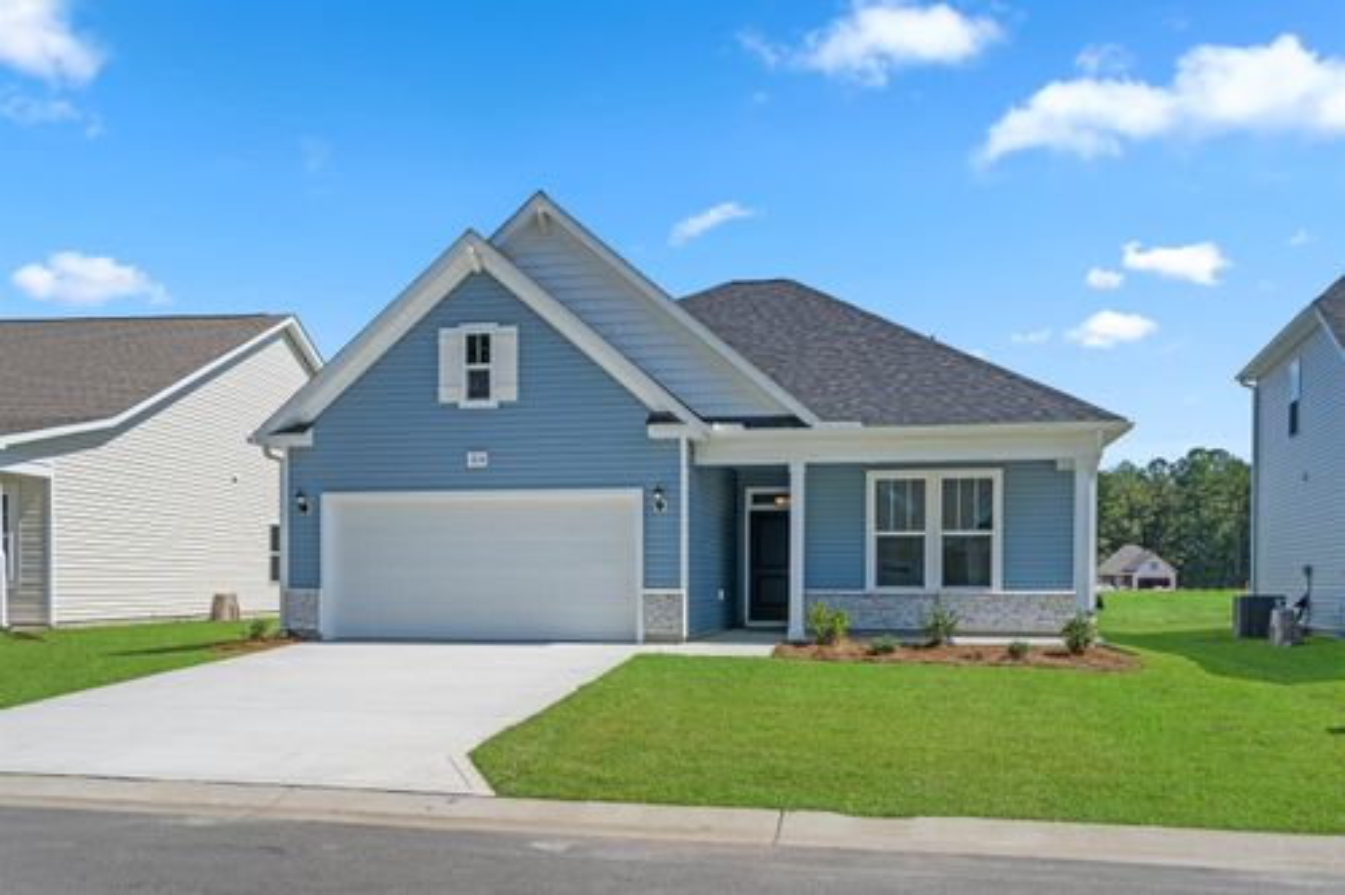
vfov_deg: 46.4
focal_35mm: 28
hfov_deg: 65.5
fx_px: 1046
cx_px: 672
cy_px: 448
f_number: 8
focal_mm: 28
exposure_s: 1/1000
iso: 160
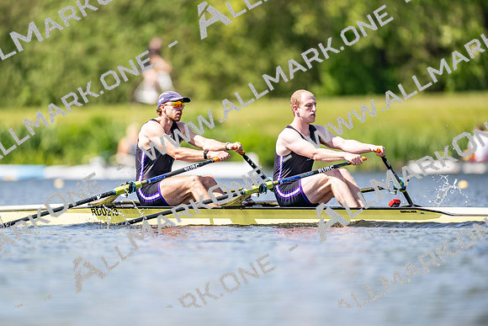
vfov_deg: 2.3
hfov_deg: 3.4
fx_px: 8135
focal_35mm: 600
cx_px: 244
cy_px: 163
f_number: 4
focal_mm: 600
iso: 360
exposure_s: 1/2500
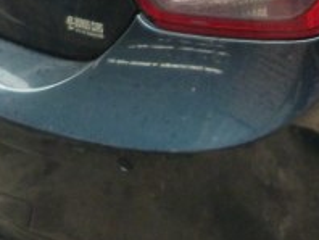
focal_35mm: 101
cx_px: 425
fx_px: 932
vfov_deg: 13.8
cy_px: -121
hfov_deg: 18.0
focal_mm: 4.5
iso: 250
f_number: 2.8
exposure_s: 1/60
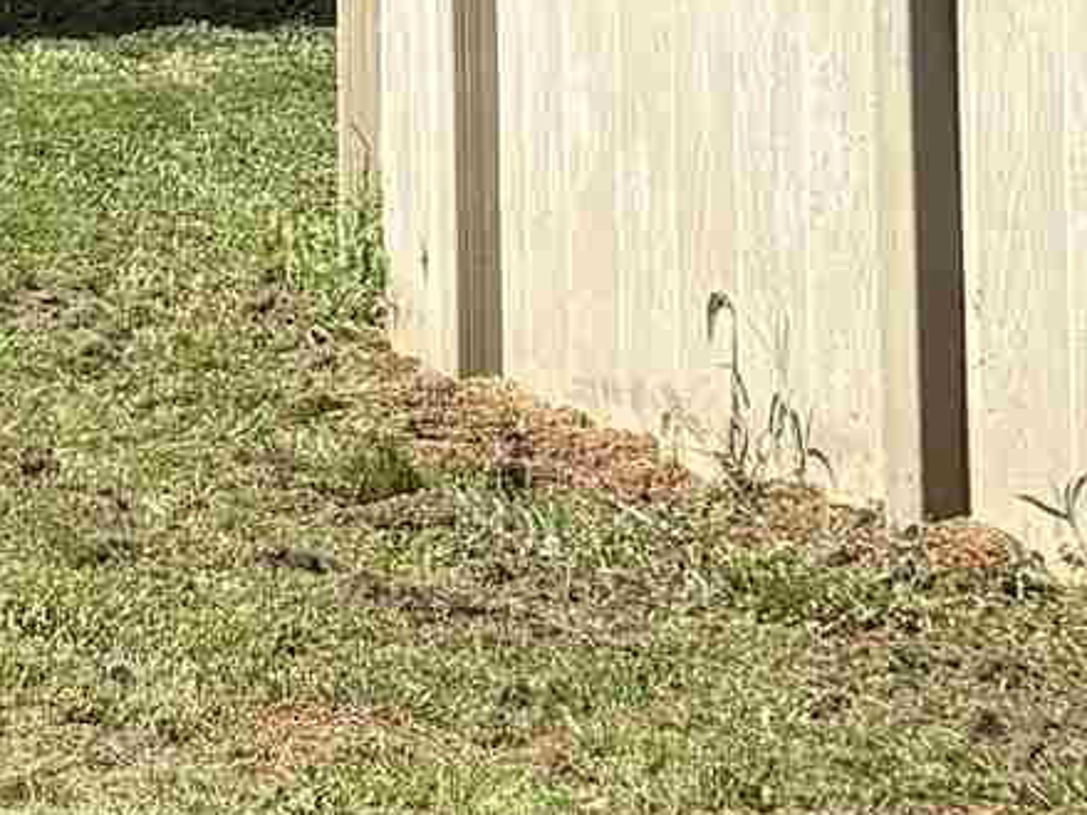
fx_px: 5714
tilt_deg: +3.1
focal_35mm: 182
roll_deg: +0.1
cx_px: -1845
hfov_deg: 9.3
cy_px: -543
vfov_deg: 7.9
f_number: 1.6
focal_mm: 5.96
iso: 50
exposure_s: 1/1901
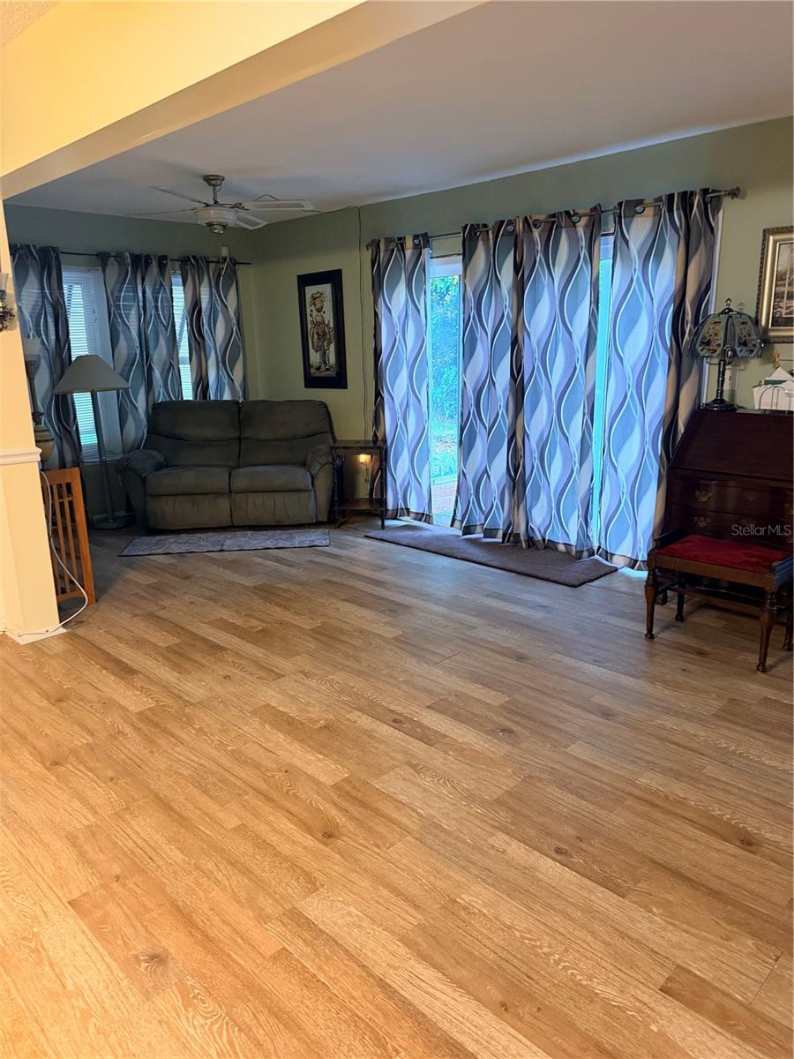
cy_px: 530
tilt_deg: -15.6
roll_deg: +0.7
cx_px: 397
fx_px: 734
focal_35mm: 24
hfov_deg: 56.8
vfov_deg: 71.6
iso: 500
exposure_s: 1/60
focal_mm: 6.76
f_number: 1.78
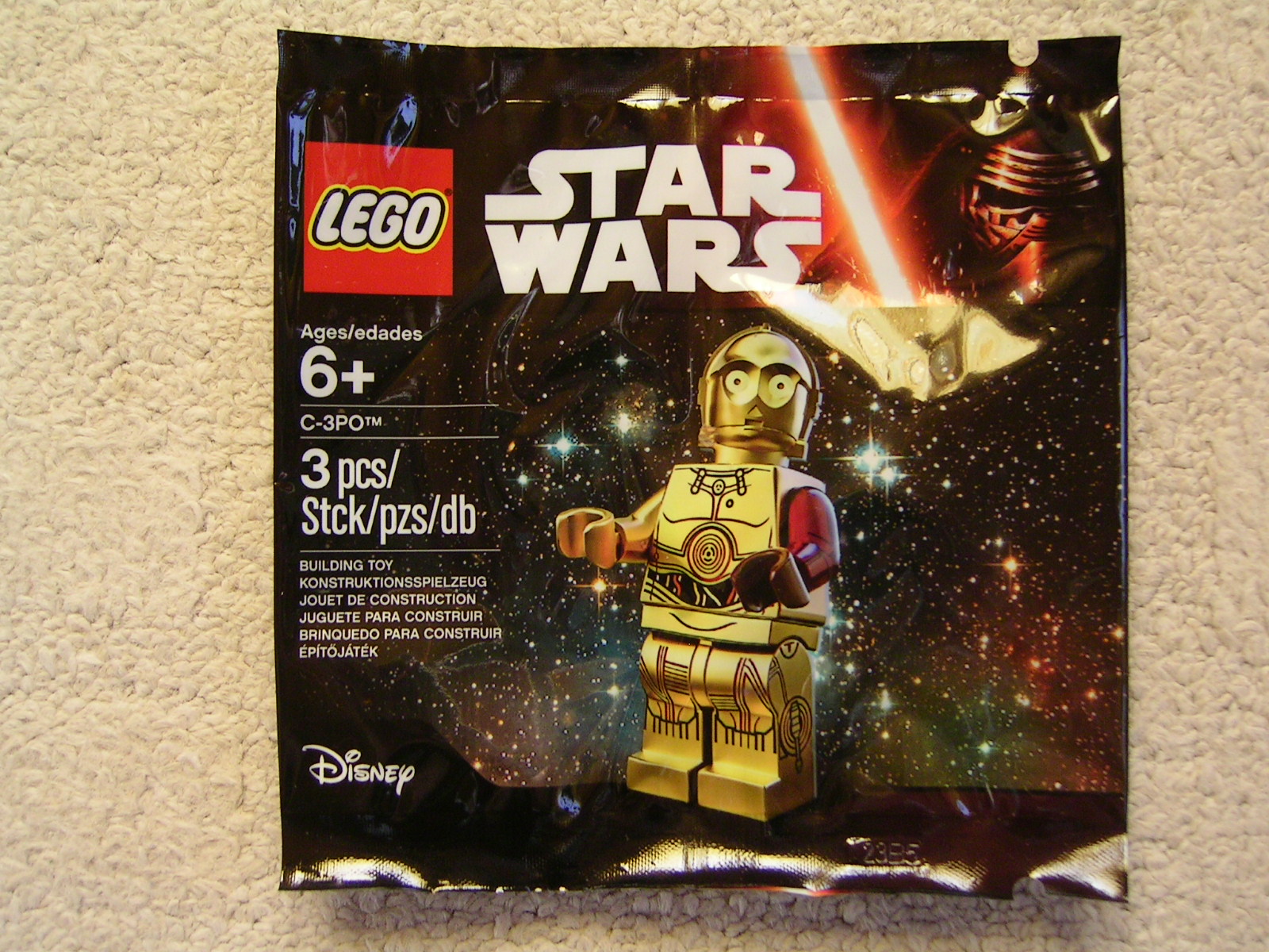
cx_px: 634
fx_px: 1320
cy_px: 476
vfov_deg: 39.7
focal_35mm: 36
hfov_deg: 51.4
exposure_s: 1/43.8
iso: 100
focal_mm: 5.6
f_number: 2.8
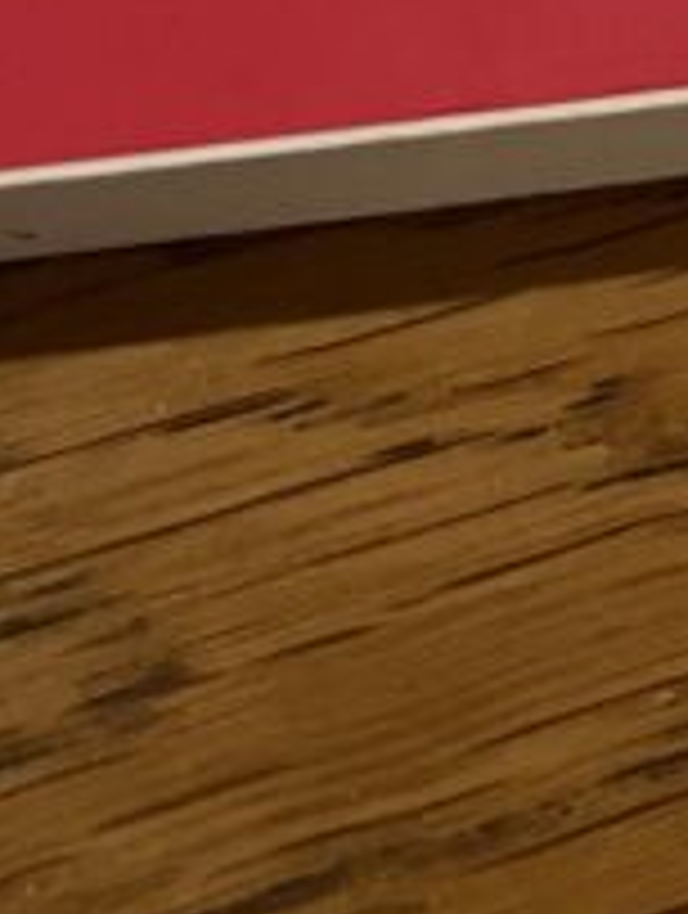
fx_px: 3725
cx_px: -81
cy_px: -1211
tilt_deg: -53.1
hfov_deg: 10.4
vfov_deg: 11.7
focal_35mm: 141
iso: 100
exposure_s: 1/59
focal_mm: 3.99
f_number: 1.8
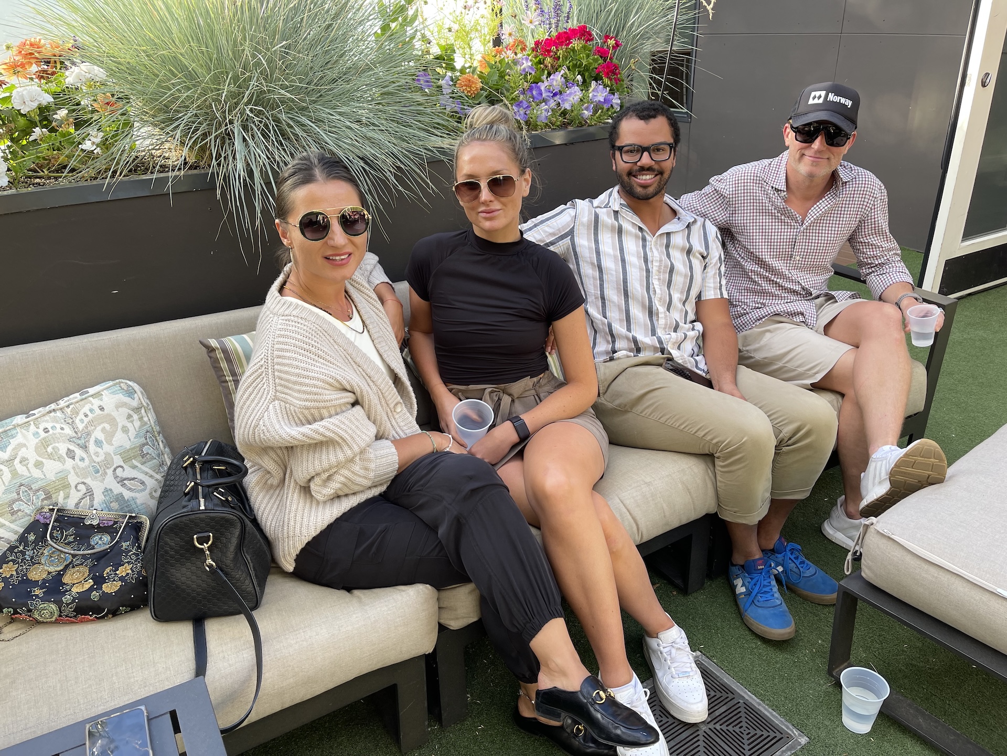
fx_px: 756
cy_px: 378
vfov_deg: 53.1
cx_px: 504
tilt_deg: -25.6
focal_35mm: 26
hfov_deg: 67.3
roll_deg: +2.3
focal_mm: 5.1
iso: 32
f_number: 1.6
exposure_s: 1/121
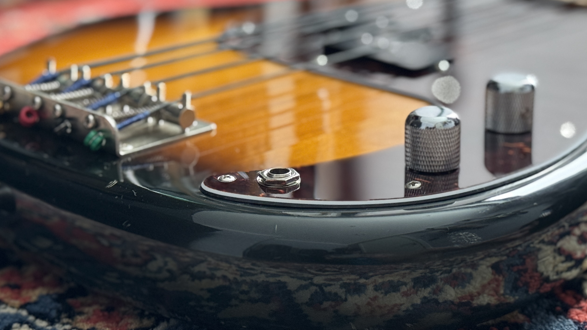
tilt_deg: -18.0
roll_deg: +1.7
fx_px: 1307
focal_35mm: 84
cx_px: 332
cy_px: 121
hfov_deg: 25.3
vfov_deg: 14.4
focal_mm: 6.76
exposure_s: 1/47
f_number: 1.78
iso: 250
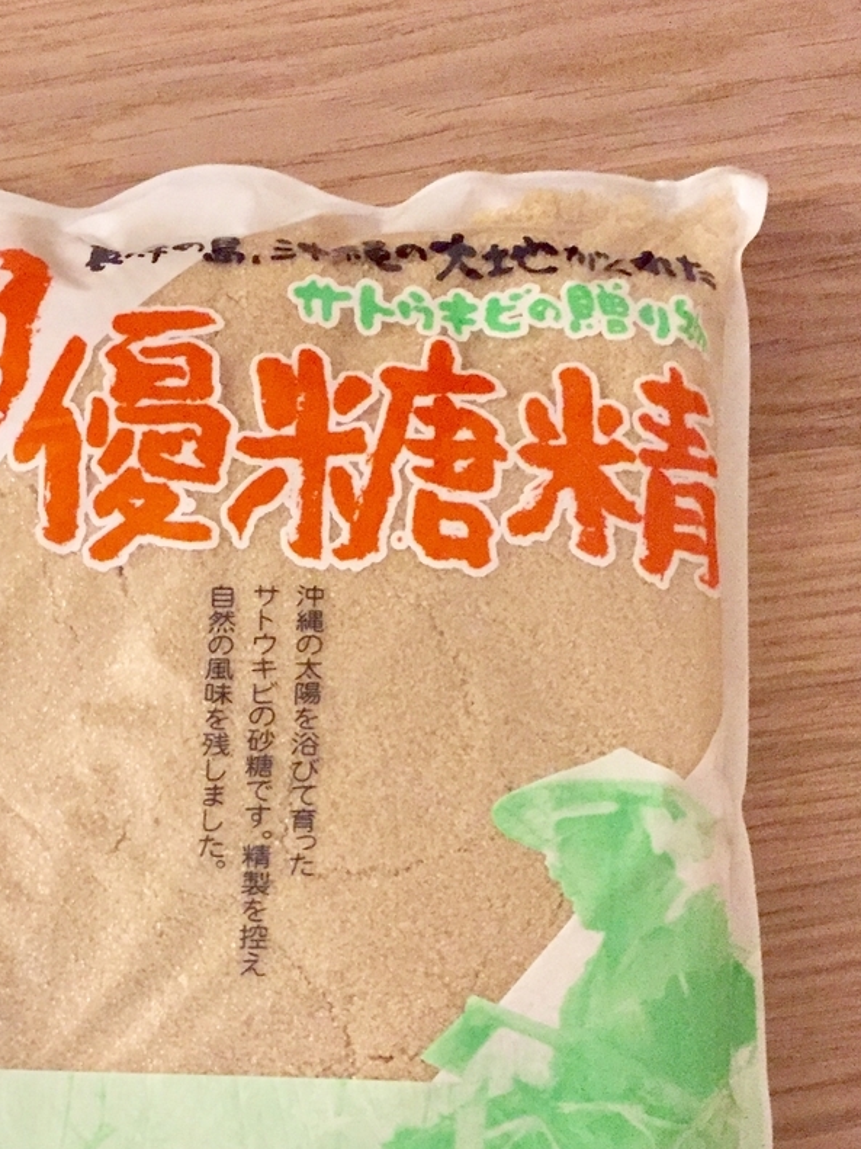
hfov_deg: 32.6
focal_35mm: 44
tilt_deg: -76.9
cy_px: 805
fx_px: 1460
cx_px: 293
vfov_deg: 42.1
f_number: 2.2
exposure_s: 1/15
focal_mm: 4.15
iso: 320
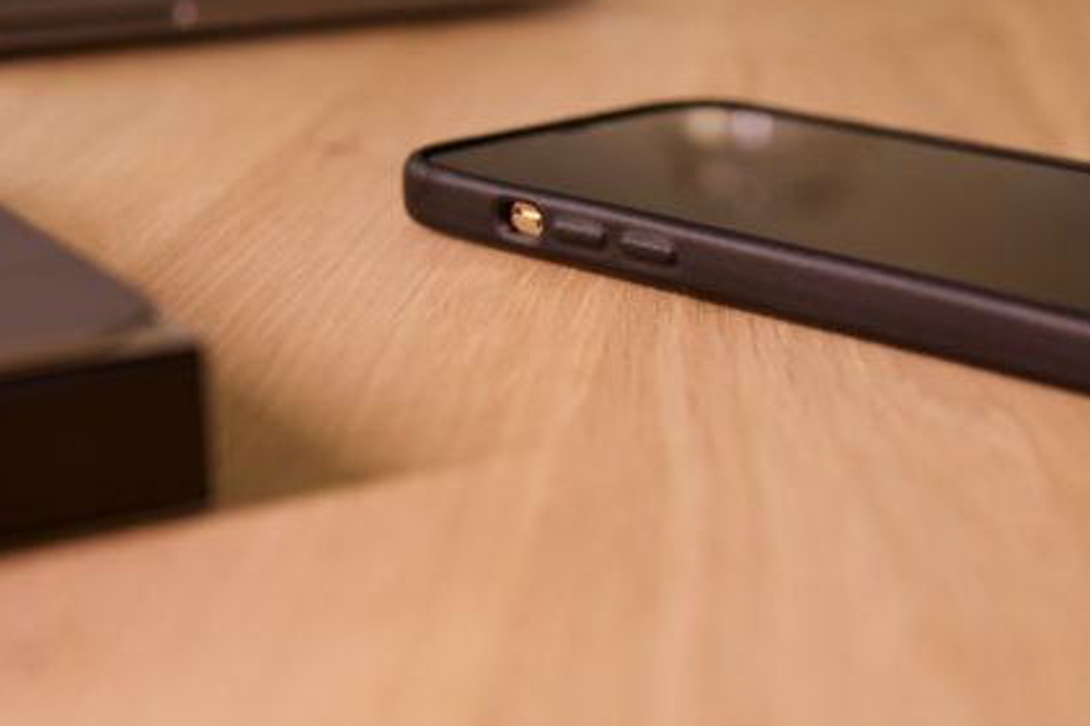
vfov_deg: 21.2
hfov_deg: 31.2
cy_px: 323
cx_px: 726
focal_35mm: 64
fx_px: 1937
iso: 640
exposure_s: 1/50
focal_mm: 30
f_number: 3.2
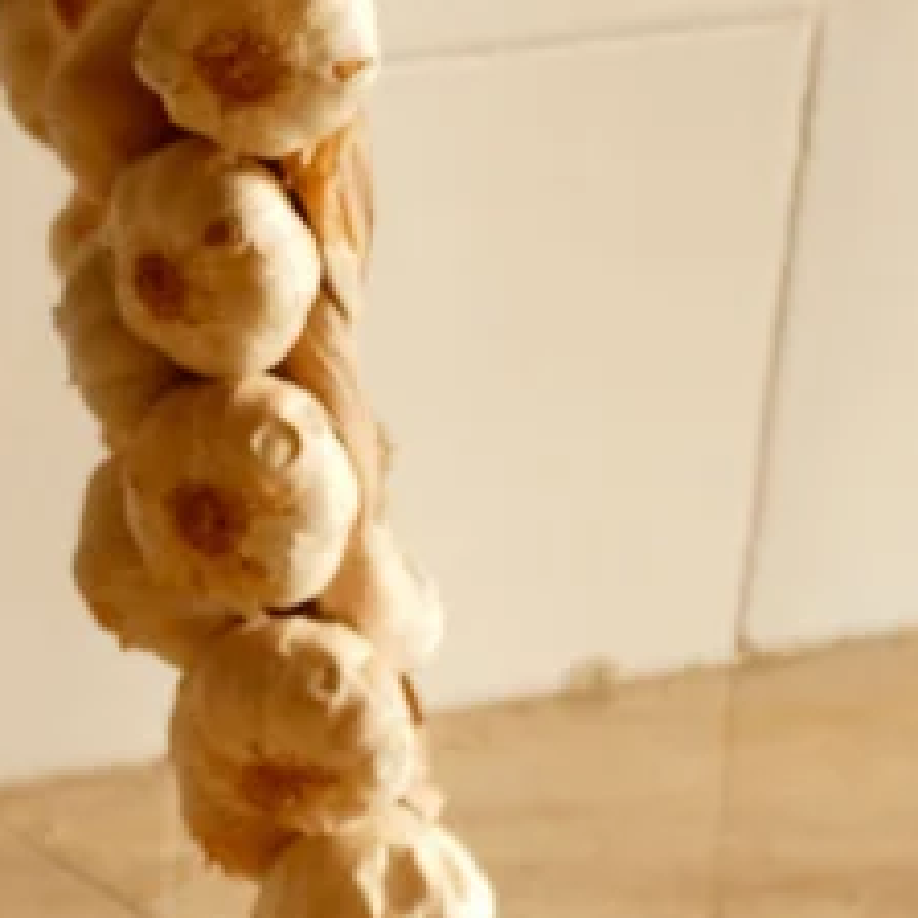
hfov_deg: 8.0
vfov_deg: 7.8
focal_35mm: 218
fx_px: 6541
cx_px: 100
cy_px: 1504
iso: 1000
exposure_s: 1/56
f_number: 3.6
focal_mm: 37.4
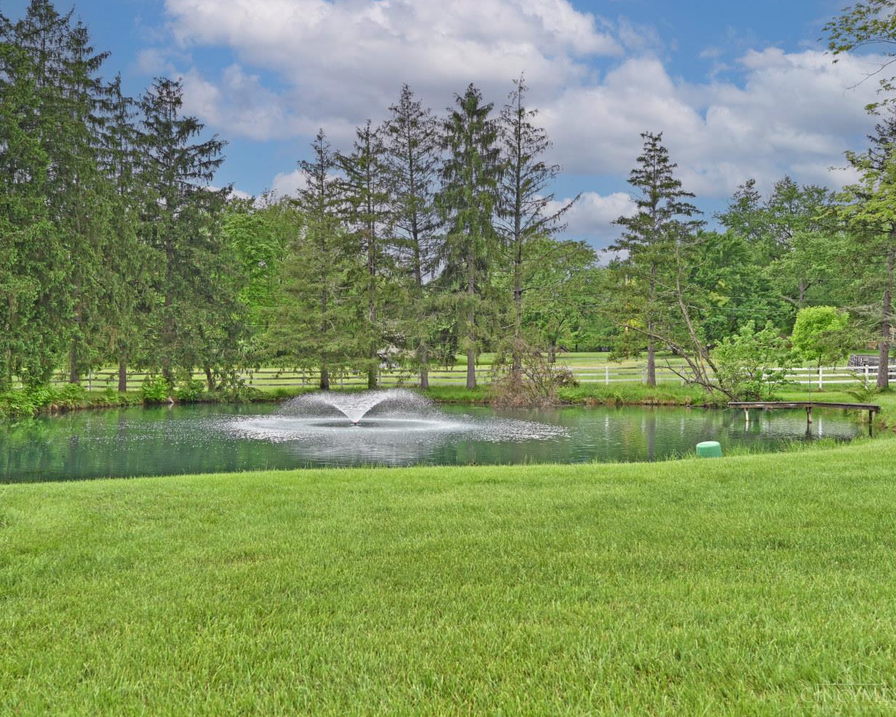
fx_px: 902
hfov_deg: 52.6
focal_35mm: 34
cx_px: 370
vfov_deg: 43.4
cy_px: 359
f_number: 6.3
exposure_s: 1/320
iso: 100
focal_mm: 30
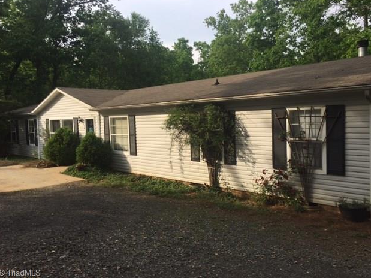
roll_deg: +1.3
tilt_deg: -2.3
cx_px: 189
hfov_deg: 60.0
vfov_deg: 46.8
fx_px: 321
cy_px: 135
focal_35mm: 30
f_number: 2.2
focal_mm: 4.15
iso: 32
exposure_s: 1/879
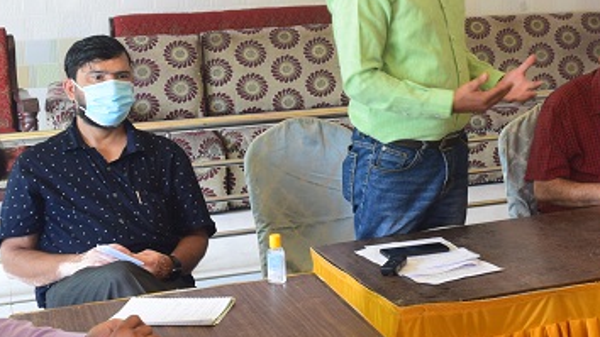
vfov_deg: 16.9
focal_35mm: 71
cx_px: 408
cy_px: 92
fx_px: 1129
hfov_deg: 29.5
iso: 560
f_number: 6.3
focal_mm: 20
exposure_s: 1/15
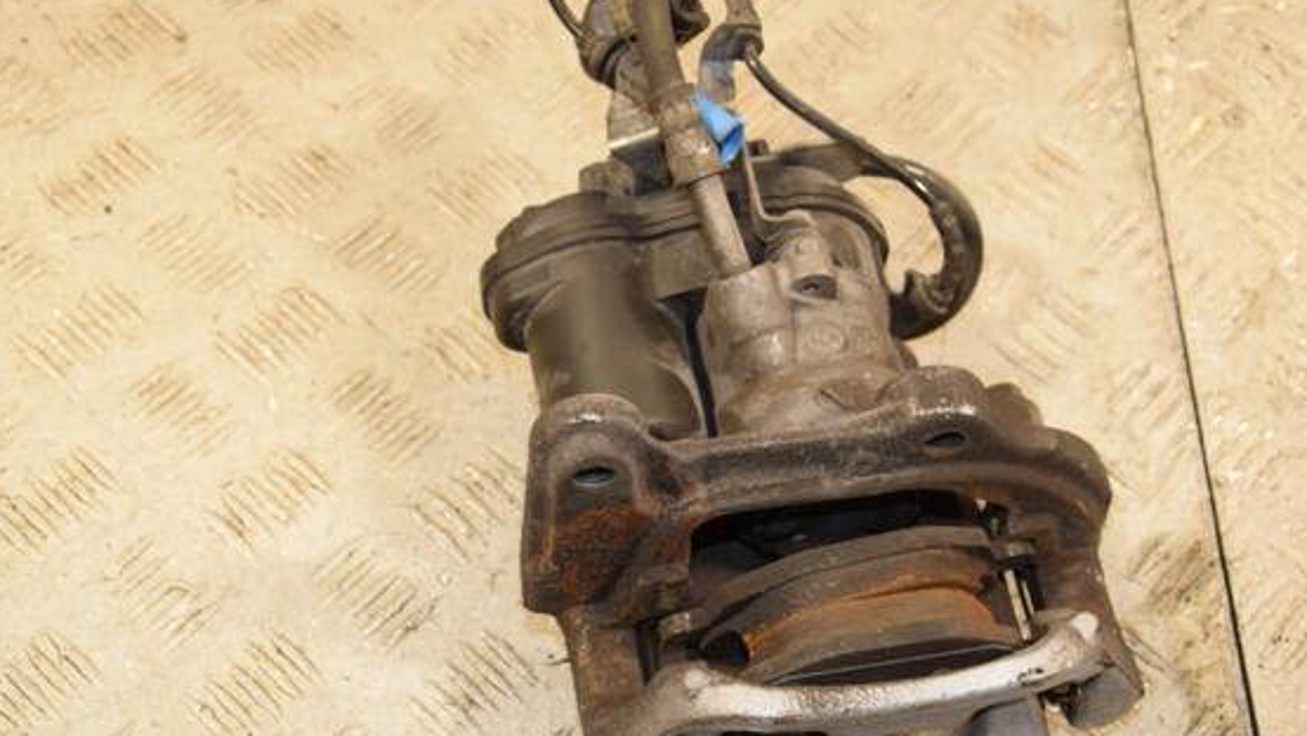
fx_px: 2065
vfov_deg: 20.2
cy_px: 460
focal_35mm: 60
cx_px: 679
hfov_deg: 35.1
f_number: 6.3
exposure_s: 1/200
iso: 800
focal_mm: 35
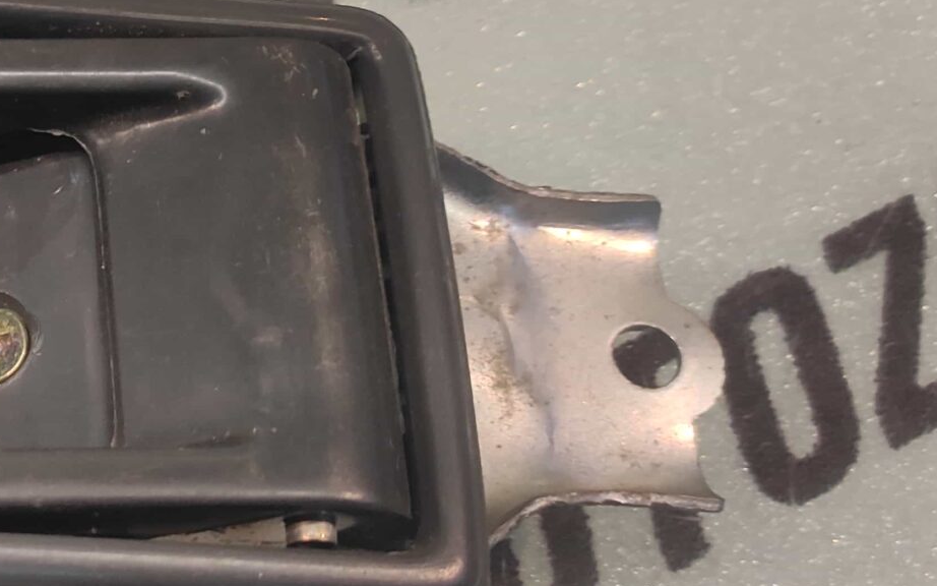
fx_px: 1277
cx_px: -209
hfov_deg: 32.6
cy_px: 271
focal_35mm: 50
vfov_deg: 25.8
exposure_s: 1/33
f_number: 1.79
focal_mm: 4.74
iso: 88
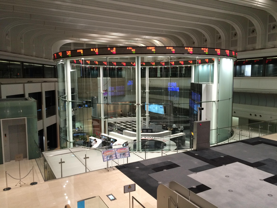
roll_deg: +0.8
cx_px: 138
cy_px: 104
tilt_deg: -5.6
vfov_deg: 48.2
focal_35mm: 29
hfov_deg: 61.7
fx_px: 232
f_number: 2.2
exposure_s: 1/30
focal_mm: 4.15
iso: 160
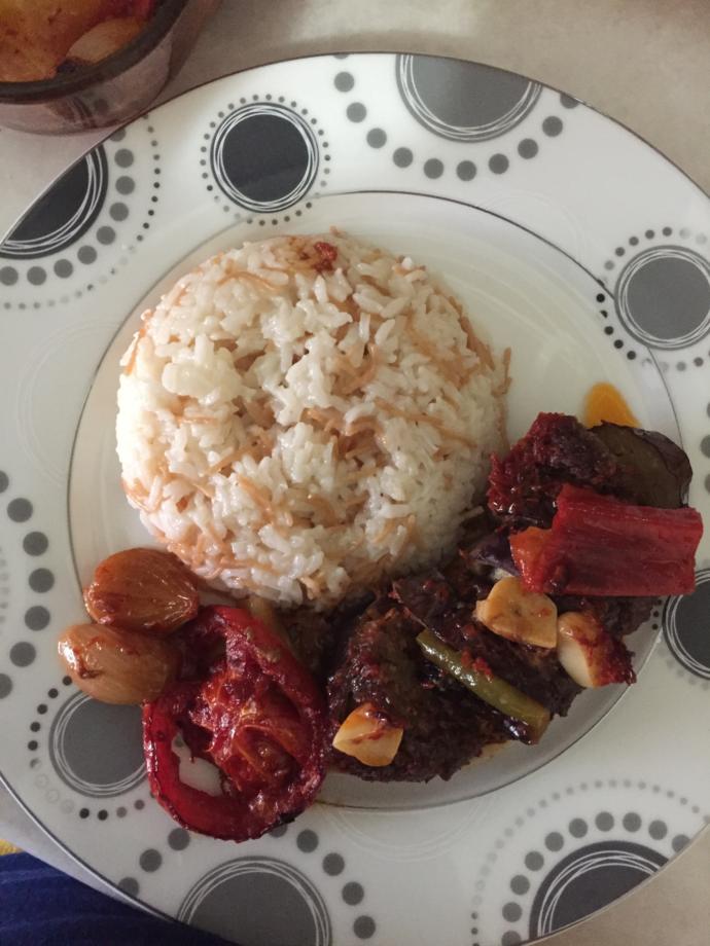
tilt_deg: -86.6
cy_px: 473
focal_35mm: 29
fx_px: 793
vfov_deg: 61.7
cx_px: 355
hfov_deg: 48.2
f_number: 2.2
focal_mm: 4.15
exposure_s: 1/17
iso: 400
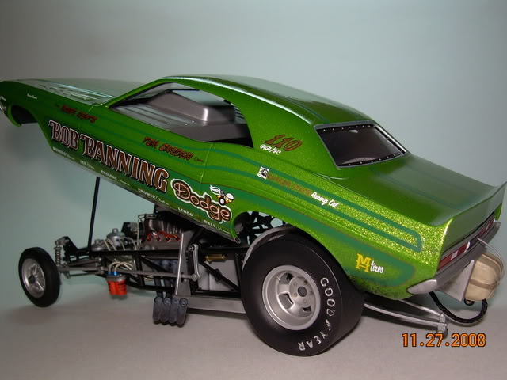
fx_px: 557
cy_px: 190
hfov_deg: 49.0
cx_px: 254
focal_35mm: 38
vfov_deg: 37.7
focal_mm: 6.3
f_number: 2.8
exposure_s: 1/60
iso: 50
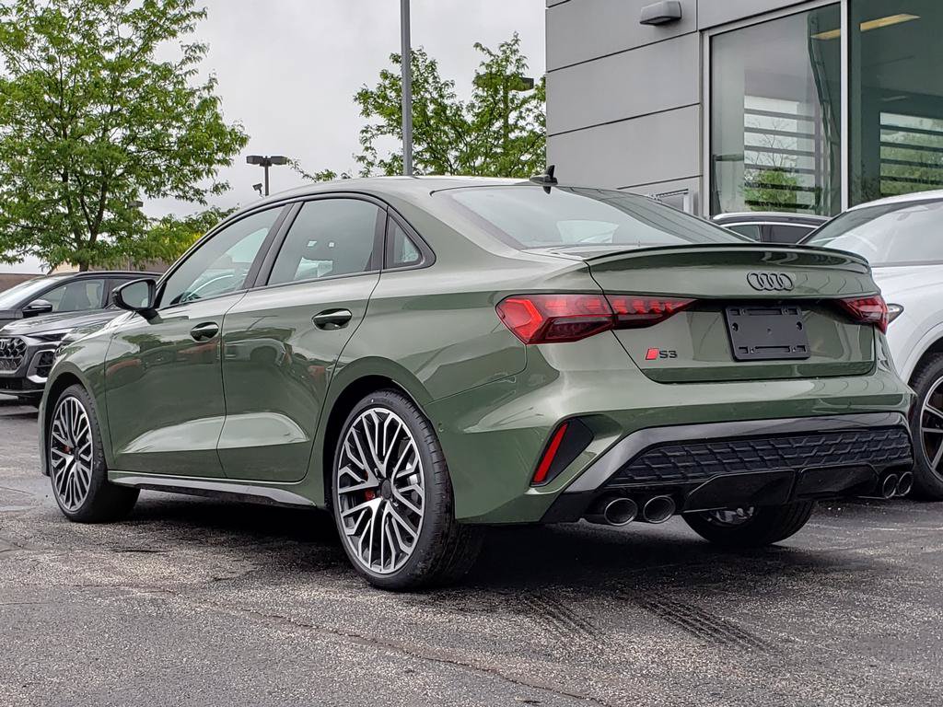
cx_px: 472
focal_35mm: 26
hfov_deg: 67.3
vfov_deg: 53.1
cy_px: 354
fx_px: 708
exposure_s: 1/474
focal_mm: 4.3
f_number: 2.4
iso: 50
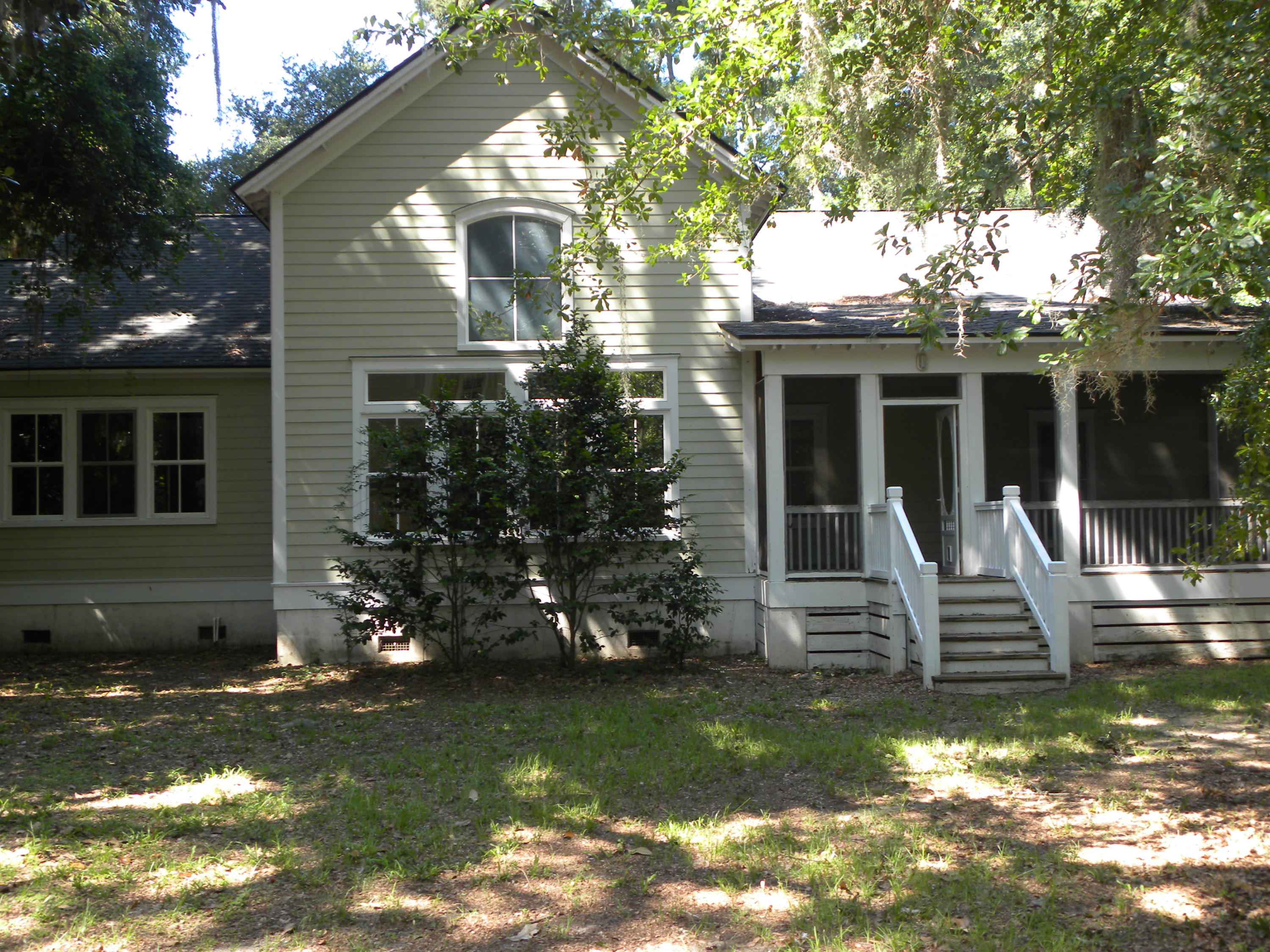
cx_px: 635
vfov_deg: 38.7
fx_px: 1357
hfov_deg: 50.1
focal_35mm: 37
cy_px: 476
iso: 64
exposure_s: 1/68.5
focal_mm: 6.6
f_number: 3.2
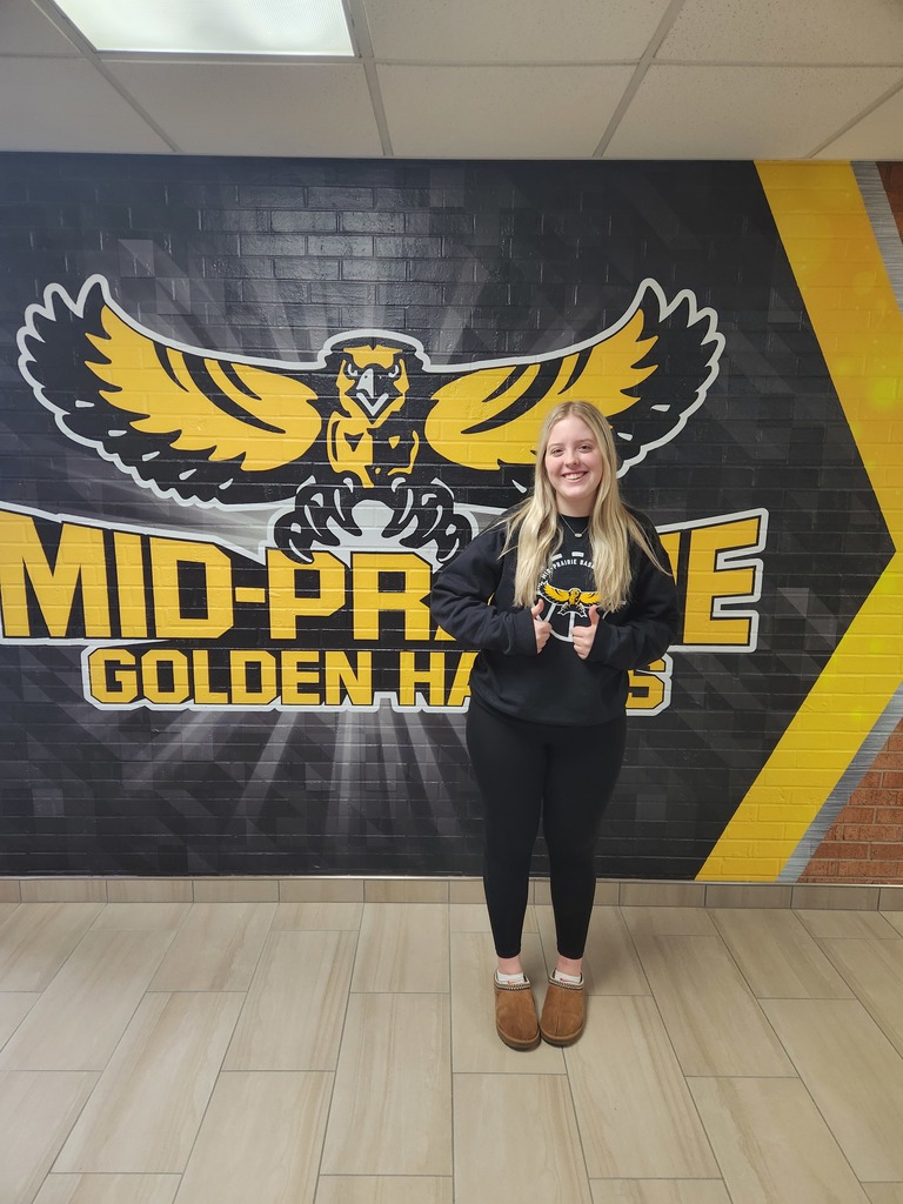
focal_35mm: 23
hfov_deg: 58.9
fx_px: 800
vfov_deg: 73.9
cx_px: 452
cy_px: 602
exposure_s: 1/120
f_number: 1.8
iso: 160
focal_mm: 5.4
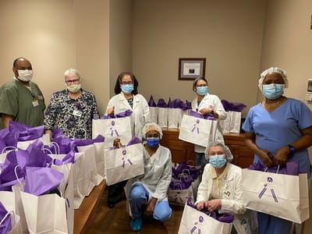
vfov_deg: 53.1
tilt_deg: -11.7
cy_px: 117
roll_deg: -2.6
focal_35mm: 26
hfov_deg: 67.3
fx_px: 234
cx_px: 156
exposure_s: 1/60
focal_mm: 4.25
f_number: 1.8
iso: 200
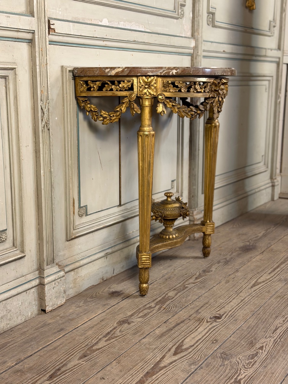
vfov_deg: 39.7
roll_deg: +0.1
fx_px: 532
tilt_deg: -12.0
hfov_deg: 30.3
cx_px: 144
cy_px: 192
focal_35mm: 48
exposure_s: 1/50
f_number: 1.78
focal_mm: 6.76
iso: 200
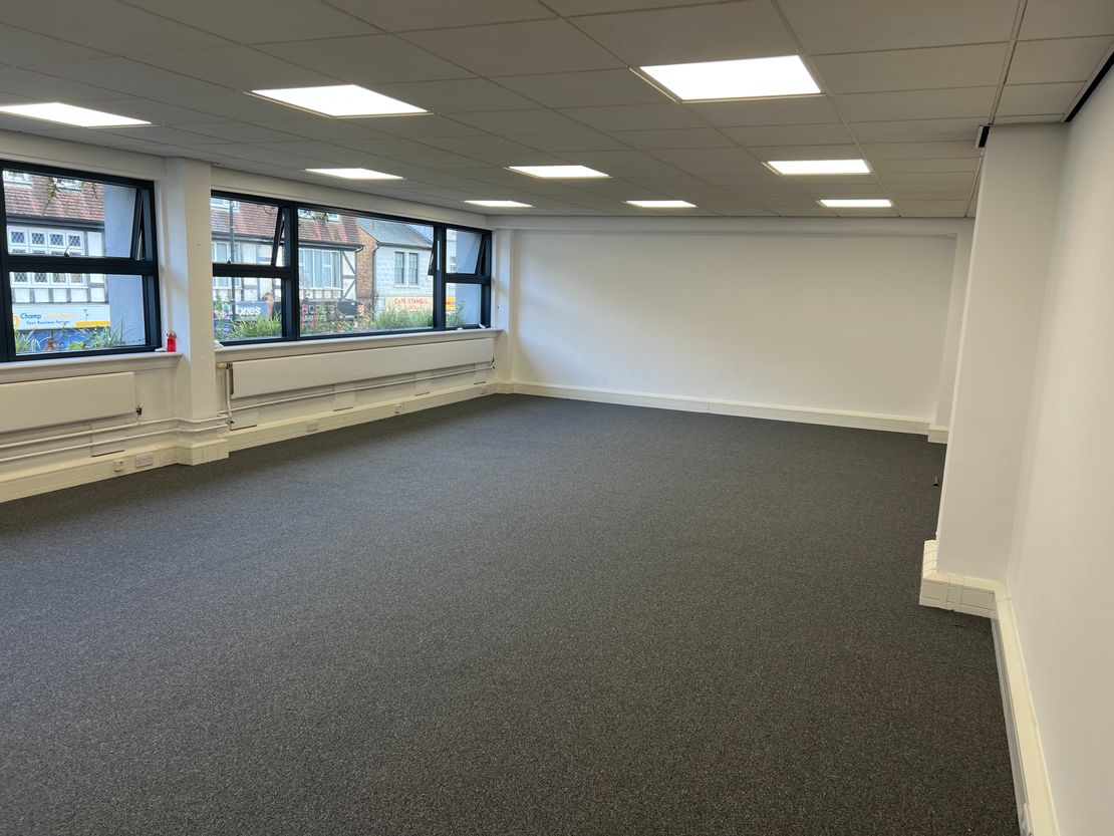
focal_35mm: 26
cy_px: 418
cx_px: 557
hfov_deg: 67.3
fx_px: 837
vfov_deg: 53.1
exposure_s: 1/100
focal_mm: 5.7
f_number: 1.5
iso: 32
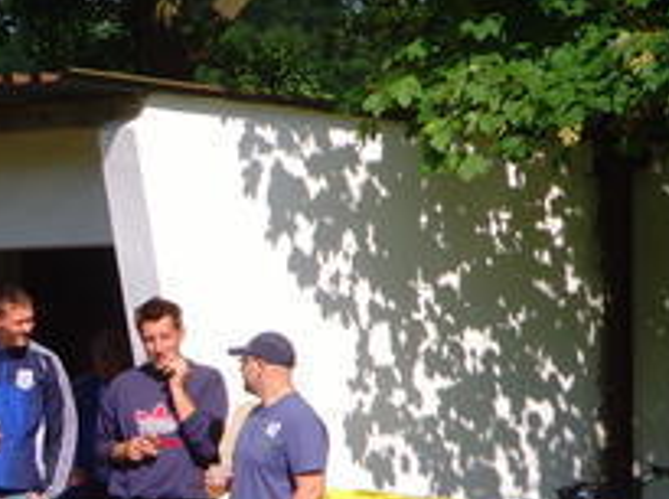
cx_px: -124
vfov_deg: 5.2
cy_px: 445
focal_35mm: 286
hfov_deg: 6.9
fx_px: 5518
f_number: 4.5
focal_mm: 19.8
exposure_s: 1/500
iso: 80
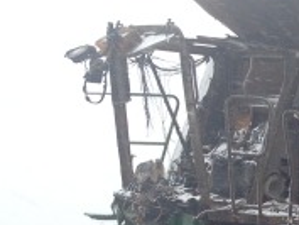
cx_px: 481
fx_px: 1366
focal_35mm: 158
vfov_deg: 9.2
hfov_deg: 11.8
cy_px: 318
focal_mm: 4.28
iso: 50
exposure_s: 1/158
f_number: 2.4
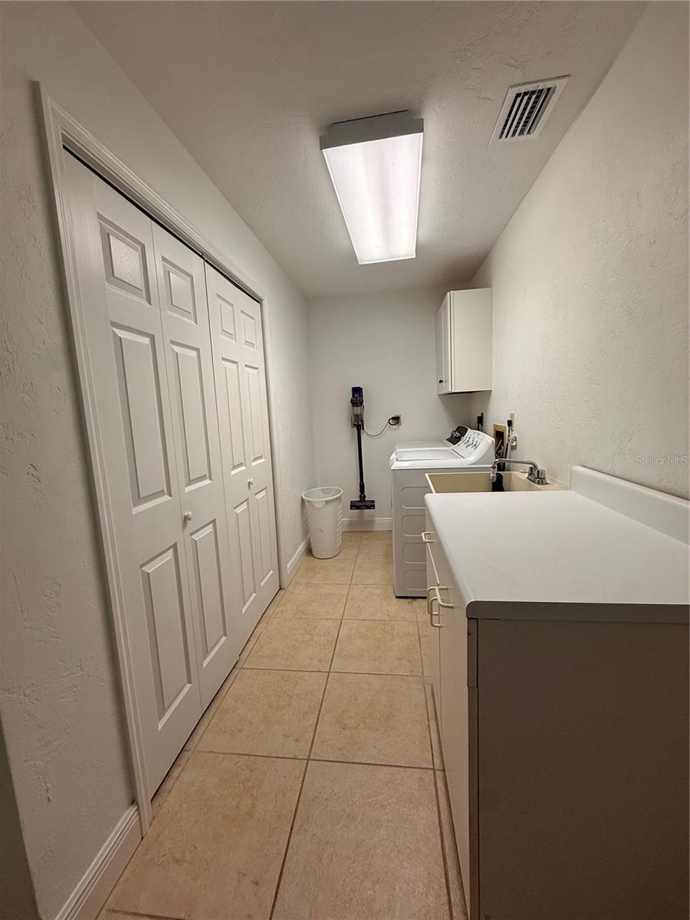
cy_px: 460
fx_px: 372
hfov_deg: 85.7
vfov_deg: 102.1
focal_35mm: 14
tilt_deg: -7.1
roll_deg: +2.0
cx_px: 345
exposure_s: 1/120
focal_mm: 2.22
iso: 160
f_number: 2.2
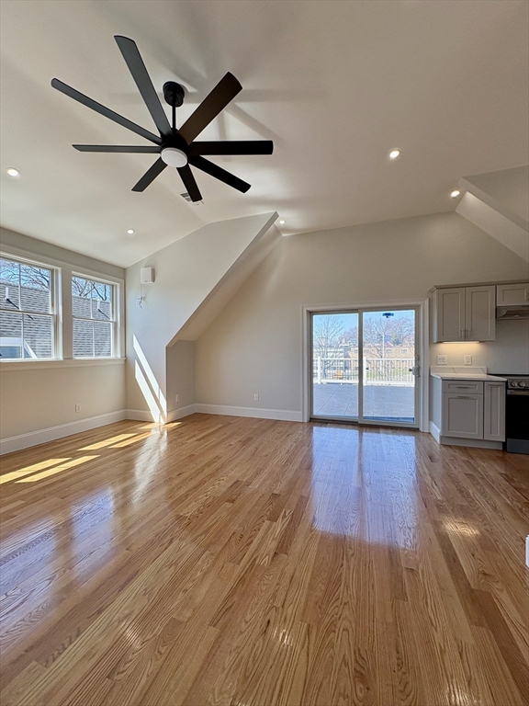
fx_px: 285
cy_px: 353
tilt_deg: -0.2
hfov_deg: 85.7
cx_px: 264
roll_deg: +0.0
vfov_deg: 102.1
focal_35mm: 14
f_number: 2.2
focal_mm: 2.22
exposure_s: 1/316
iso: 64
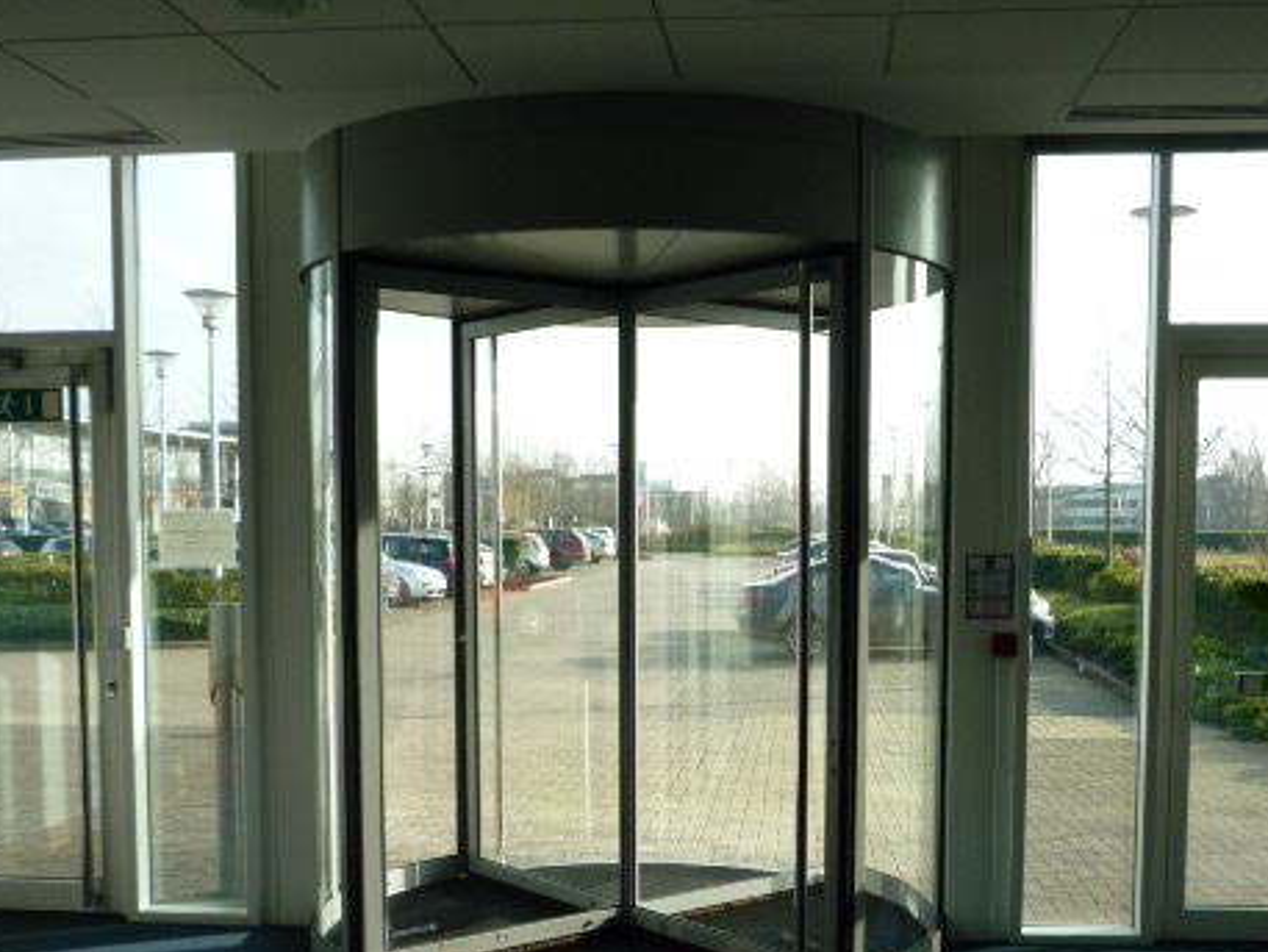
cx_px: 691
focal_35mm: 42
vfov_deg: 34.0
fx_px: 1539
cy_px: 658
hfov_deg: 44.7
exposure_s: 1/200
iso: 100
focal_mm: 5.2
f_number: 4
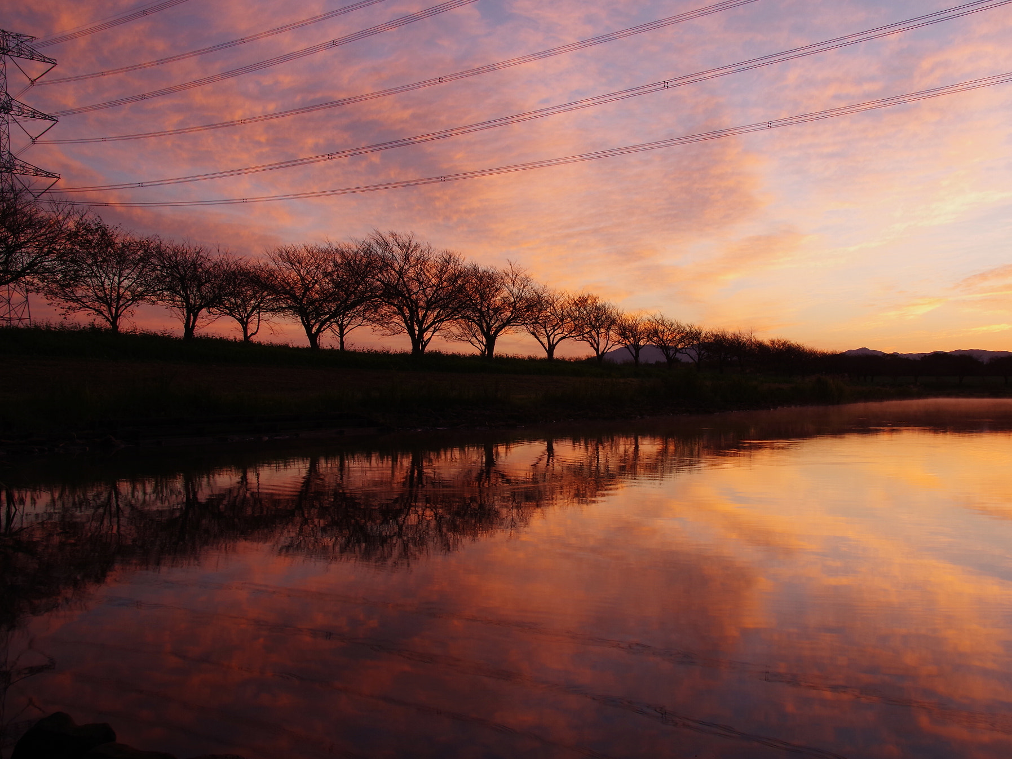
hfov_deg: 53.1
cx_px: 564
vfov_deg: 41.2
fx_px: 1010
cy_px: 376
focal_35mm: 35
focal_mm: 21
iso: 200
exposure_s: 1/8
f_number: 16
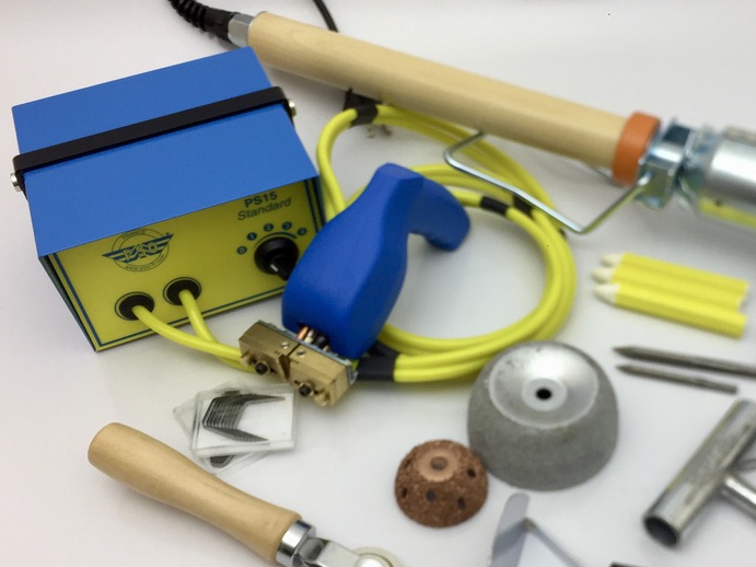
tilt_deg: -44.9
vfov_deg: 33.5
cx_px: 502
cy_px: 322
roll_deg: +0.2
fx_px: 939
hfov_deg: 43.3
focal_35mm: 43
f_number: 2.2
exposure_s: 1/100
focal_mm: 4.15
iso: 50
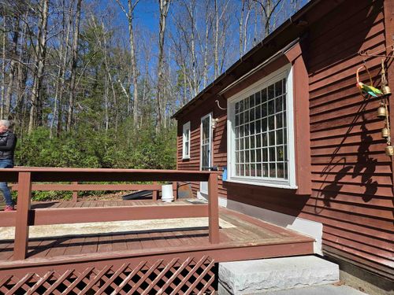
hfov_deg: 73.9
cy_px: 148
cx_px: 197
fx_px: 262
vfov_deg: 58.9
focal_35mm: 23
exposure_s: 1/3967
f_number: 1.8
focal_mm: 5.4
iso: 80
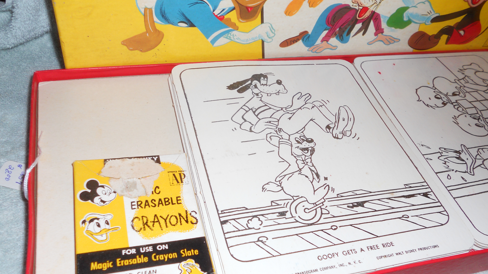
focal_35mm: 35
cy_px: 168
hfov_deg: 56.6
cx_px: 244
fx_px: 453
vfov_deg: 33.6
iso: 80
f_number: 3.5
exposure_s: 1/25
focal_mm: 5.8
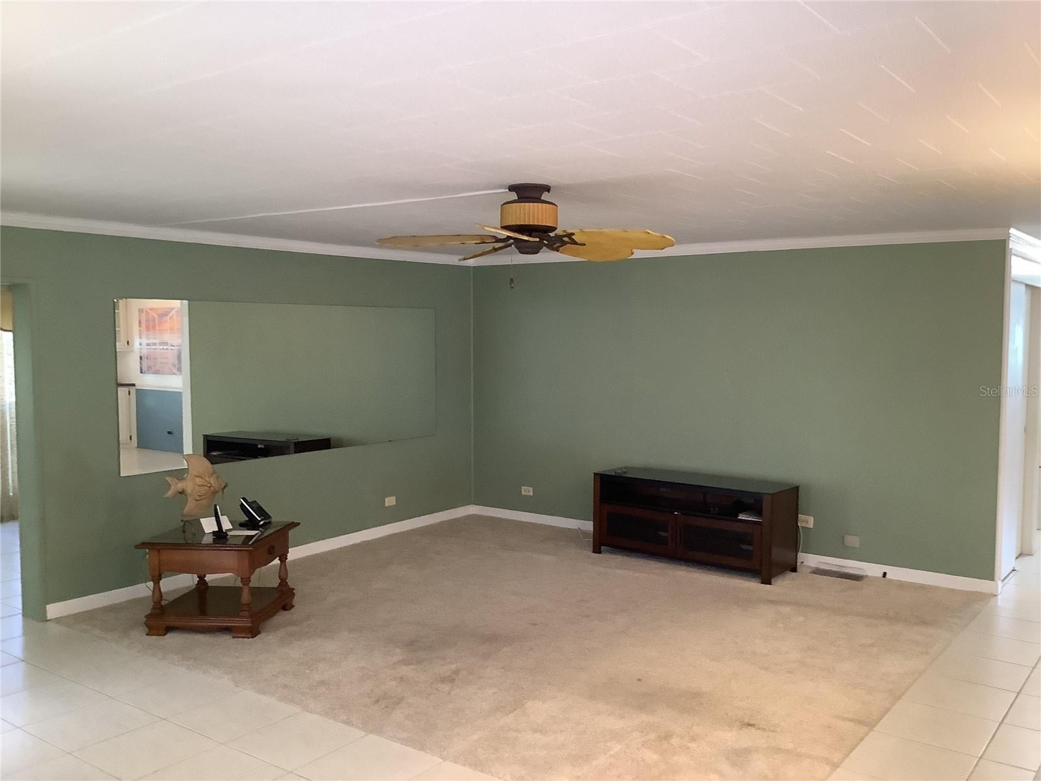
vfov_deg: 45.4
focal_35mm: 31
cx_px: 520
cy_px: 390
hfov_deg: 58.4
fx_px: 932
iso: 250
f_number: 2.4
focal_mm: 3.3
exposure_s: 1/40
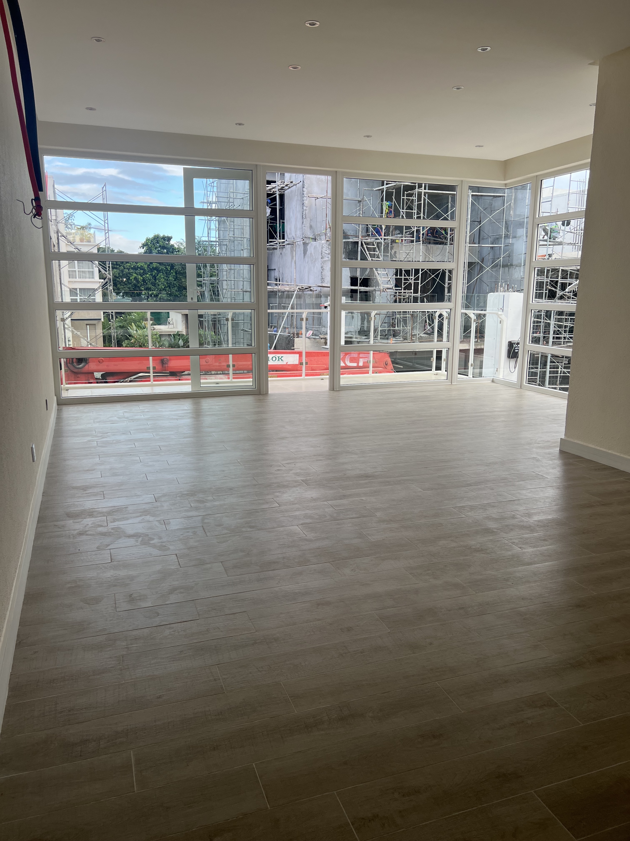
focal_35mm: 26
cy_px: 420
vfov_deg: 67.3
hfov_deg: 53.1
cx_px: 315
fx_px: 631
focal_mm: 5.7
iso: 50
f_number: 1.5
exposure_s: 1/316
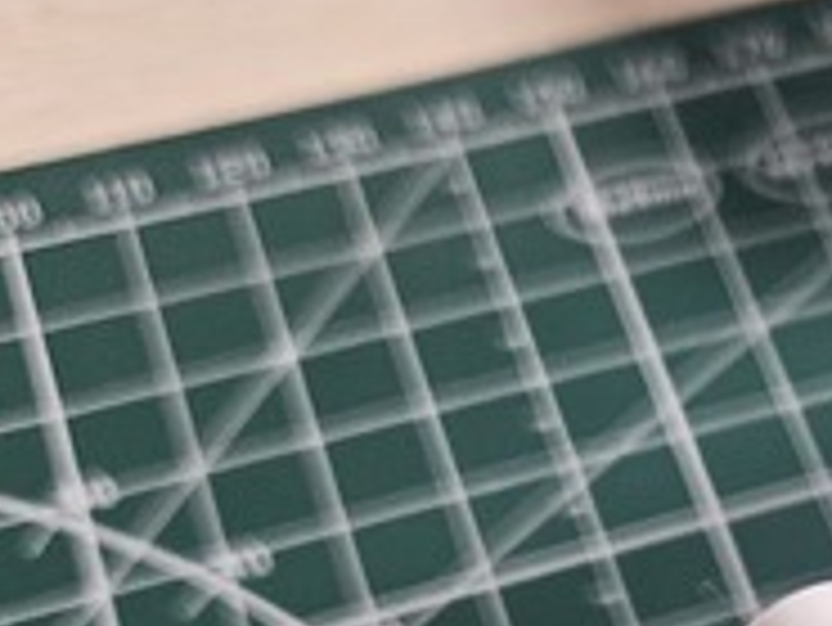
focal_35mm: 95
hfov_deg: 18.1
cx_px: 1286
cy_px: 916
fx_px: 2285
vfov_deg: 14.6
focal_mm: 5.4
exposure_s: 1/100
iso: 320
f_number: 1.8
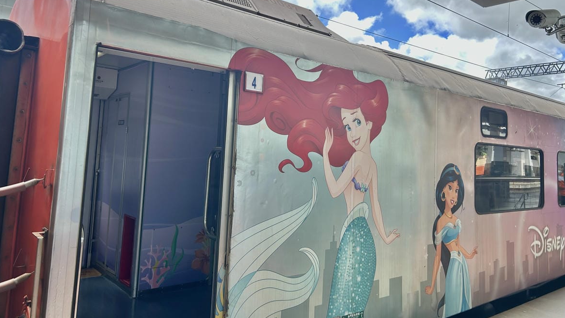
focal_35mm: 29
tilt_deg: +5.4
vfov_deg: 39.8
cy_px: 110
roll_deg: -2.3
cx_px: 280
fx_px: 434
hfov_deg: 66.1
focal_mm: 5.7
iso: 50
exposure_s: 1/650
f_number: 1.5
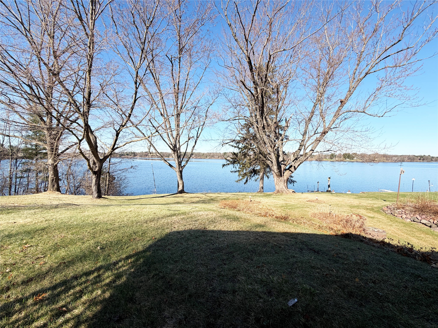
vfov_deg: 85.7
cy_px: 164
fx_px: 177
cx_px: 219
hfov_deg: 102.1
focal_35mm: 14
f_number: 2.2
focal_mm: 2.22
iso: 32
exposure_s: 1/770
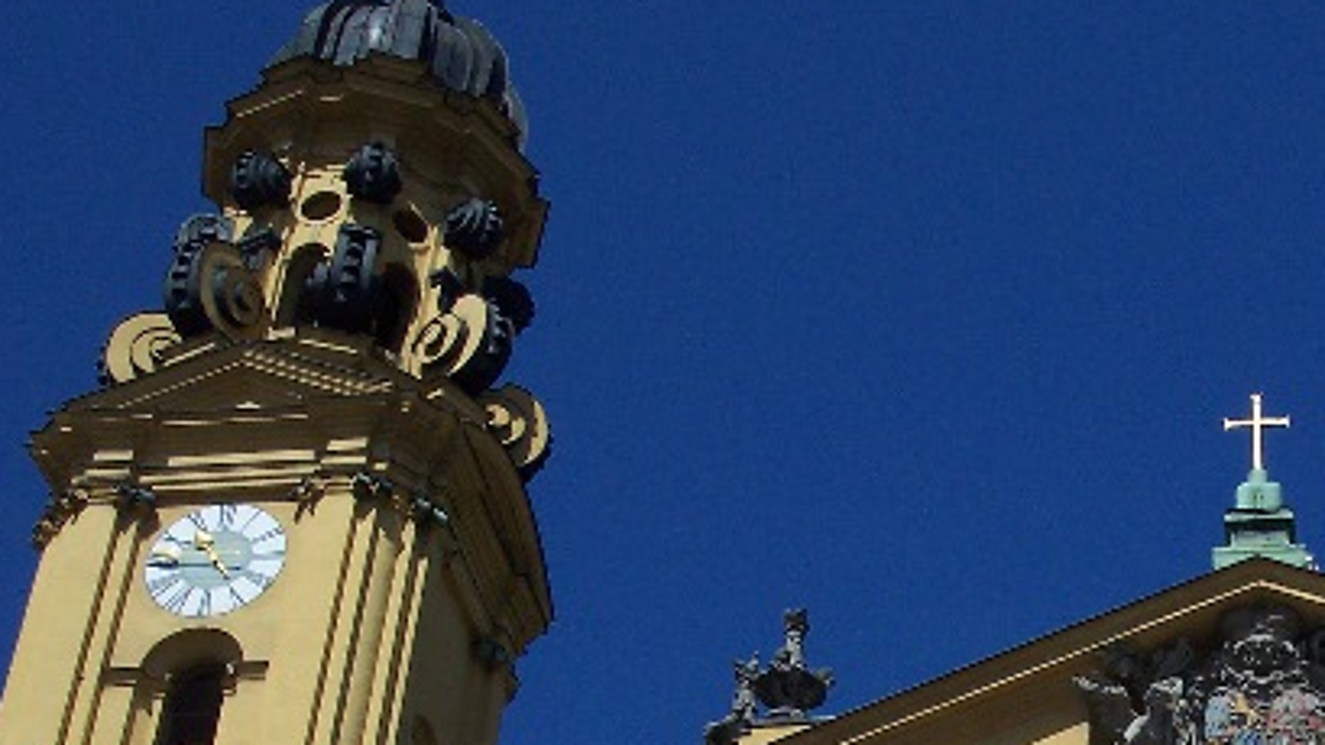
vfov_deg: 14.7
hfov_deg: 25.1
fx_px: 2846
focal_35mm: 81
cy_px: 729
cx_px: 1276
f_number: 4.8
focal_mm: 8
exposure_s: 1/1000
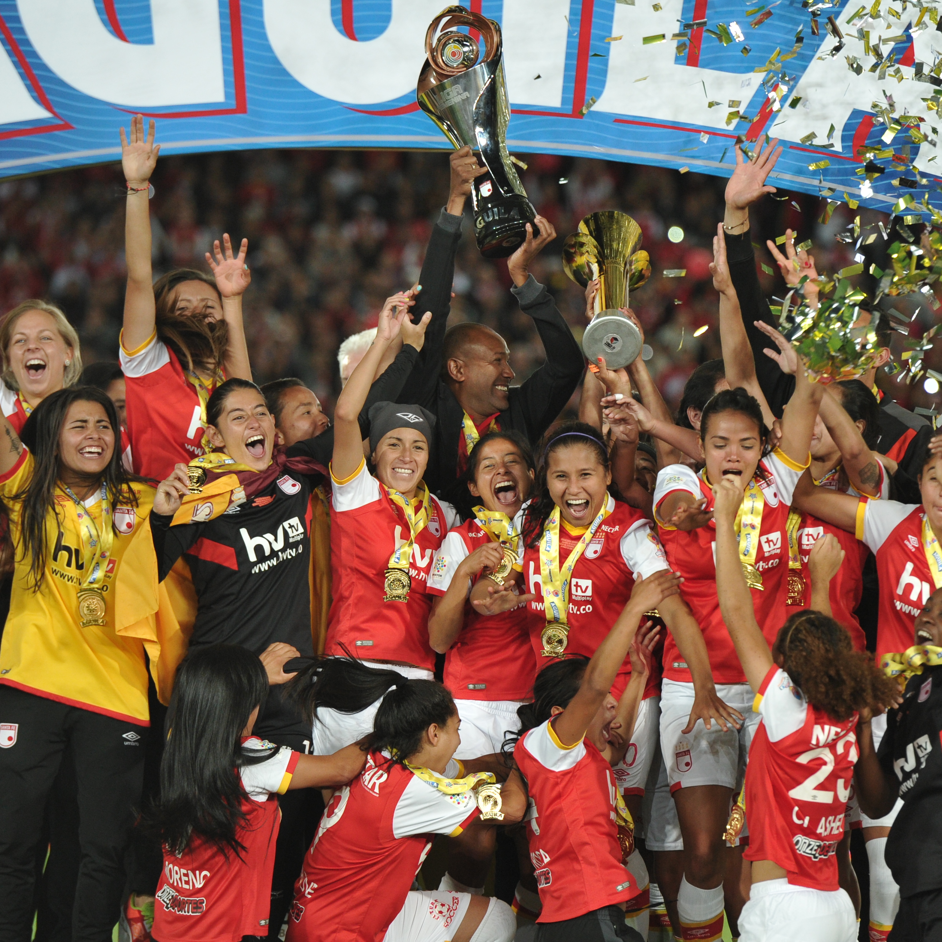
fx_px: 8836
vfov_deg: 6.1
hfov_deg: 6.1
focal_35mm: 287
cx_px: 626
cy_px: 502
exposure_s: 1/1000
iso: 2000
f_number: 3.2
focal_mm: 200
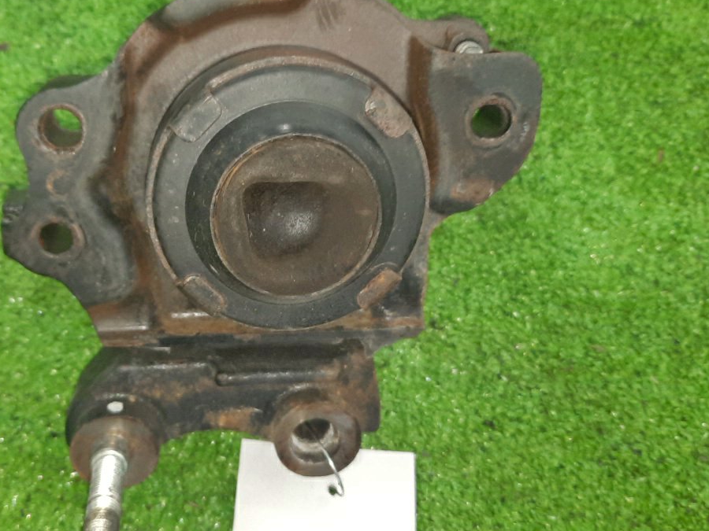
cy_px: 264
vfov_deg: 36.0
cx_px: 233
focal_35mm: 40
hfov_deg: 46.0
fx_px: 819
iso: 284
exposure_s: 1/33
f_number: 2
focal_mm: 4.6
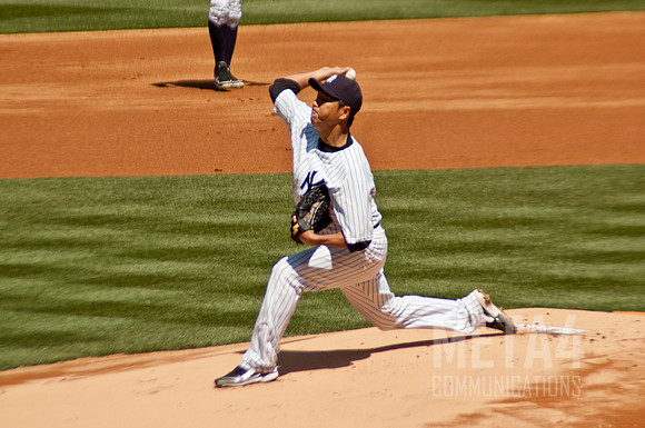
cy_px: 180
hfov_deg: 4.3
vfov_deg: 2.8
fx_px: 8675
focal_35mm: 485
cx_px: 371
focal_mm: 270
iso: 320
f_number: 6.3
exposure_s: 1/2000
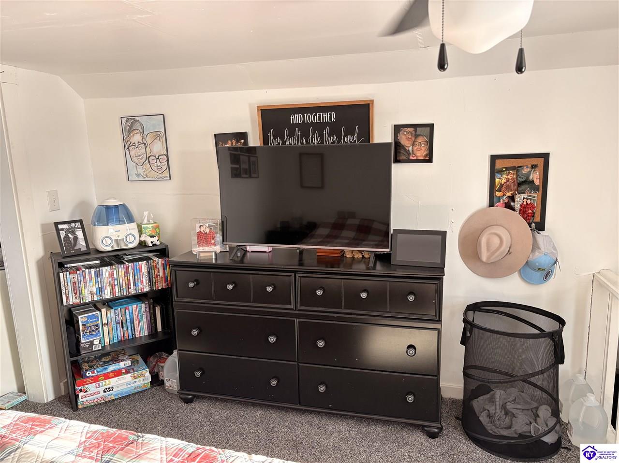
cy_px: 232
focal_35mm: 26
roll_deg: +3.2
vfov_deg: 53.0
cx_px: 310
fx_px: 465
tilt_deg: -9.4
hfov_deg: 67.3
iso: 125
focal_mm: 5.96
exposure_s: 1/102
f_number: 1.6
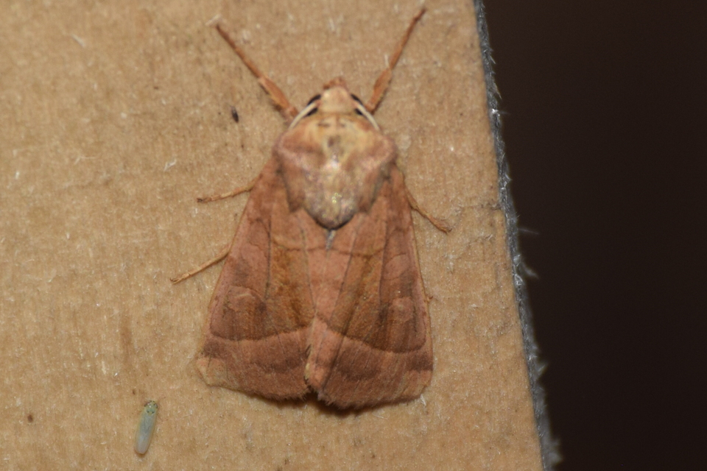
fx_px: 4124
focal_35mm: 210
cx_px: 354
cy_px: 236
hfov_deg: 9.8
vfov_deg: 6.5
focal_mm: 140
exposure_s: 1/60
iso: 320
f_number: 7.1
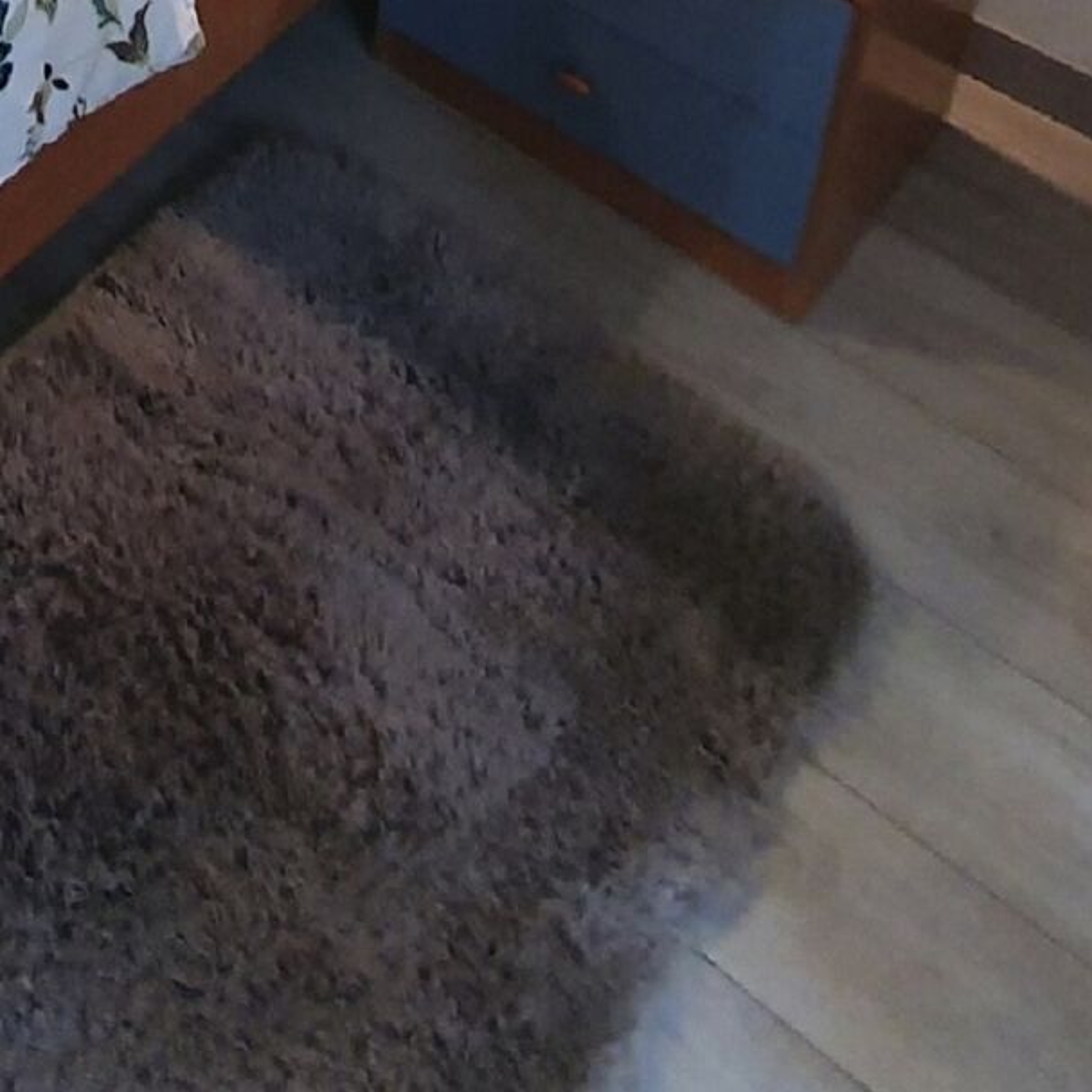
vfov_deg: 22.2
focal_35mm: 53
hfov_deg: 26.4
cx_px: -389
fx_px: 1892
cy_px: -788
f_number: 2.2
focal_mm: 1.8
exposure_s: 1/50
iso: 250
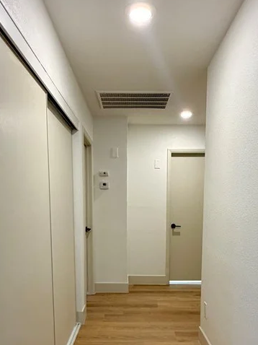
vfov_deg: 58.6
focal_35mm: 30
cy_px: 232
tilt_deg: -5.5
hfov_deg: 46.8
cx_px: 131
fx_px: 298
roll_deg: +0.6
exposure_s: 1/120
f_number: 2.2
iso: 320
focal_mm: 2.22
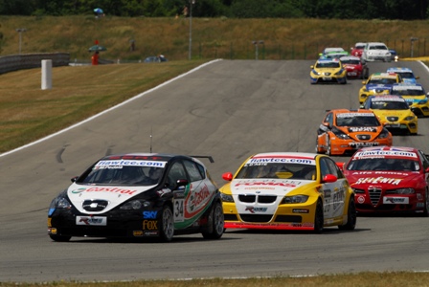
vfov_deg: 3.1
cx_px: 214
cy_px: 144
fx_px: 5369
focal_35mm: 450
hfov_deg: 4.6
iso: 100
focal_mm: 300
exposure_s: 1/800
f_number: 7.1
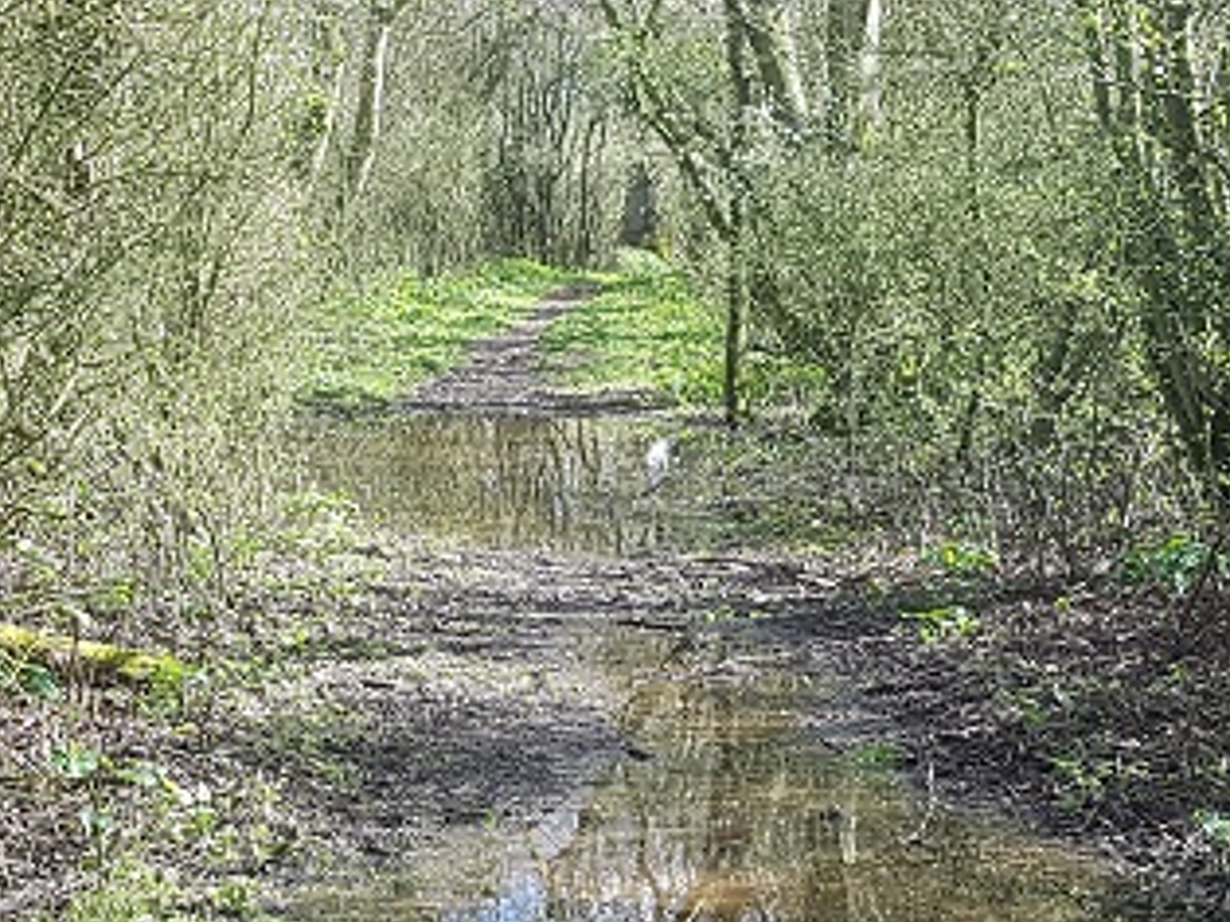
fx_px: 1172
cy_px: 414
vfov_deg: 42.9
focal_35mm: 33
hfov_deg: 55.2
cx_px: 547
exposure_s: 1/354
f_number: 1.7
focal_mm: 4.2
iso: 50
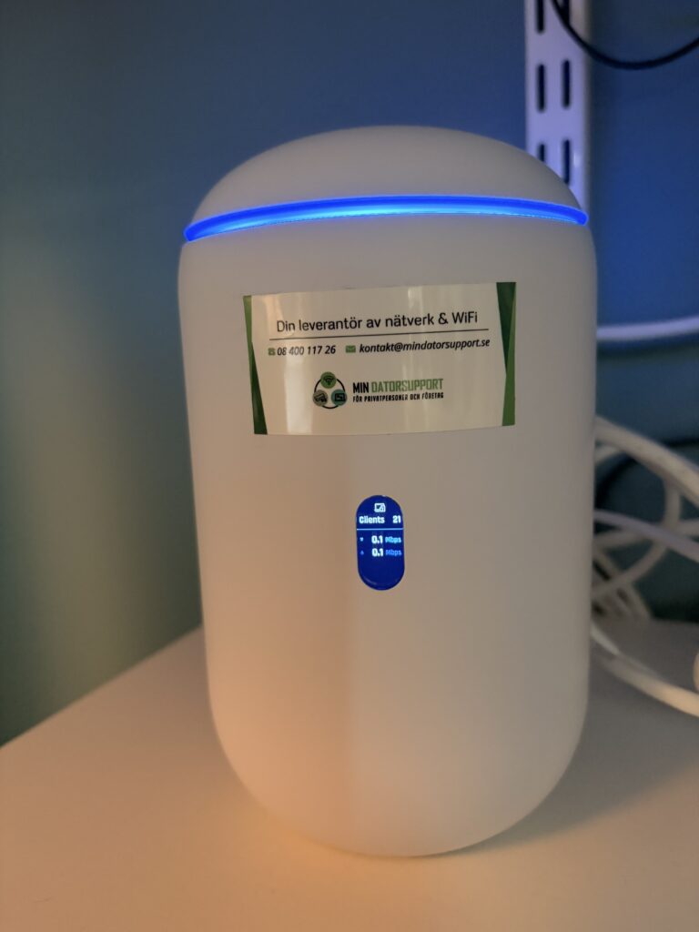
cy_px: 466
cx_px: 350
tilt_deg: -9.8
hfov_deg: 53.1
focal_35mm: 26
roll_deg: +2.4
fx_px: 700
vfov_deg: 67.3
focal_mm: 5.96
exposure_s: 1/33
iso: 500
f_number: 1.6
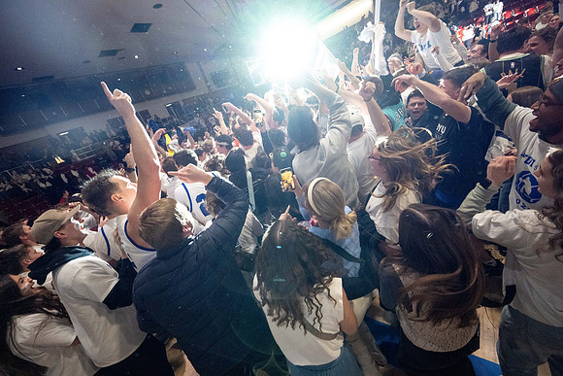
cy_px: 188
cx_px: 282
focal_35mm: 14
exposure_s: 1/500
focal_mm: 14
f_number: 4
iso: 8000
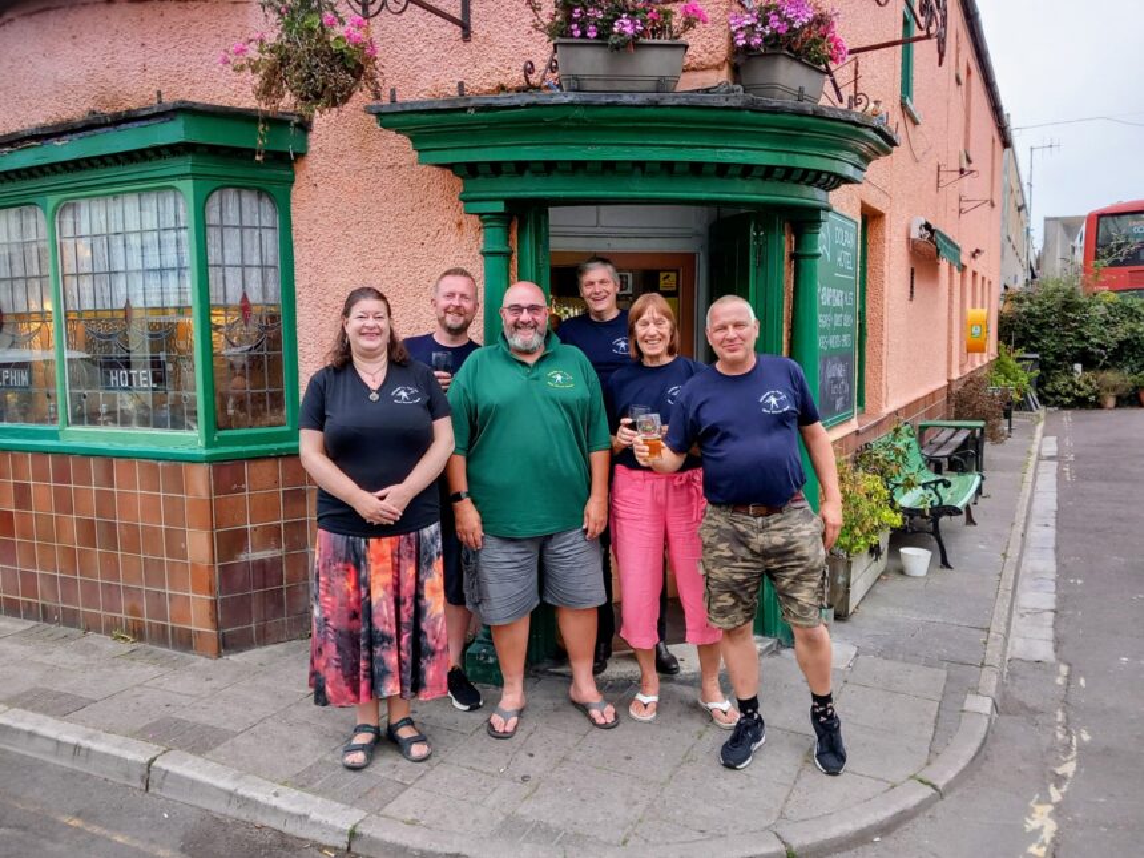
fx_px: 892
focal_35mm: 27
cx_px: 572
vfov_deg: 51.4
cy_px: 429
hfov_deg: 65.3
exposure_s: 1/50
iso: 80
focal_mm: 4
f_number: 1.8
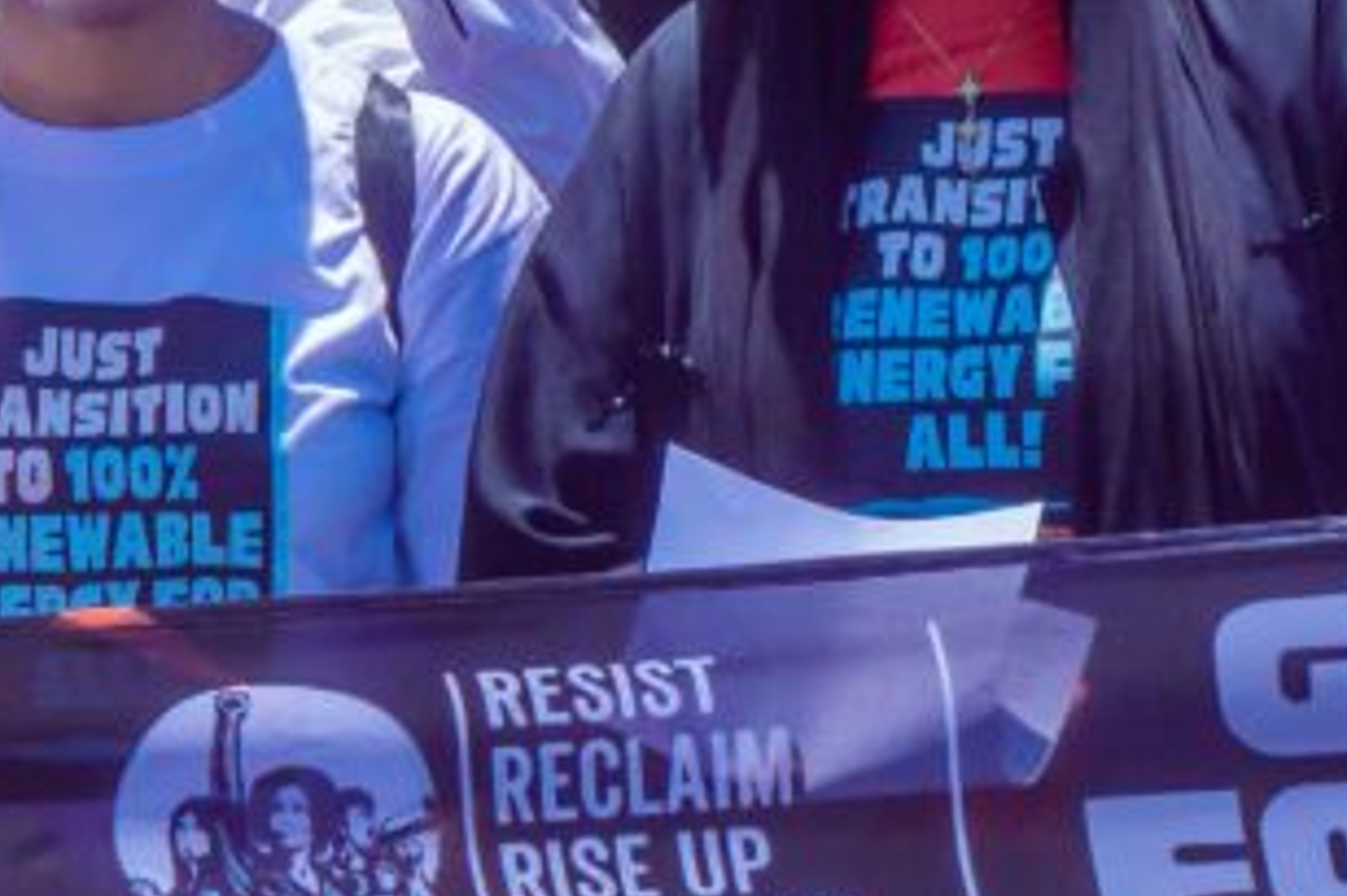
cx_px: 1225
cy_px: -4
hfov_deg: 5.1
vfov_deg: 3.4
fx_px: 15049
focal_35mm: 402
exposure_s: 1/3200
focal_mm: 55
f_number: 5.6
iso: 640
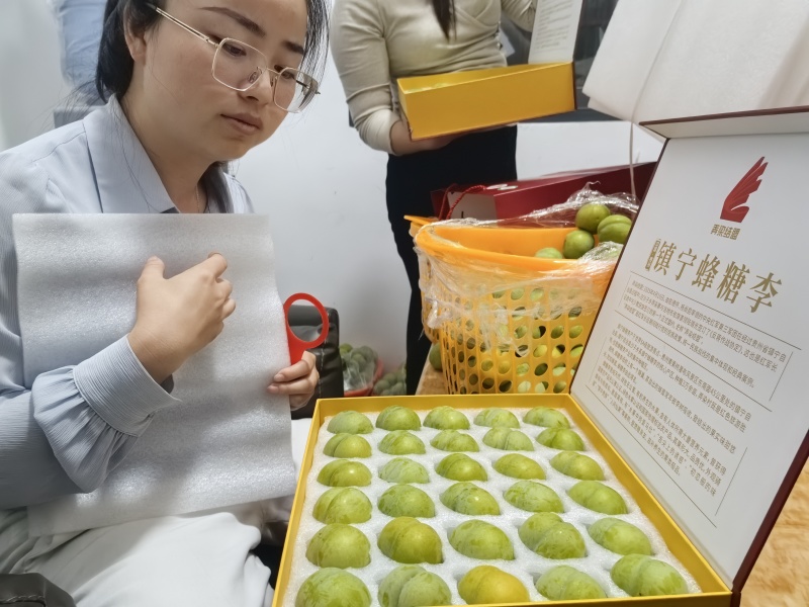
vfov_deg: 51.4
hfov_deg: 65.3
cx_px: 404
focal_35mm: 27
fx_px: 631
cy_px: 304
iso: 640
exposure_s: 1/100
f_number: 2
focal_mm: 5.75
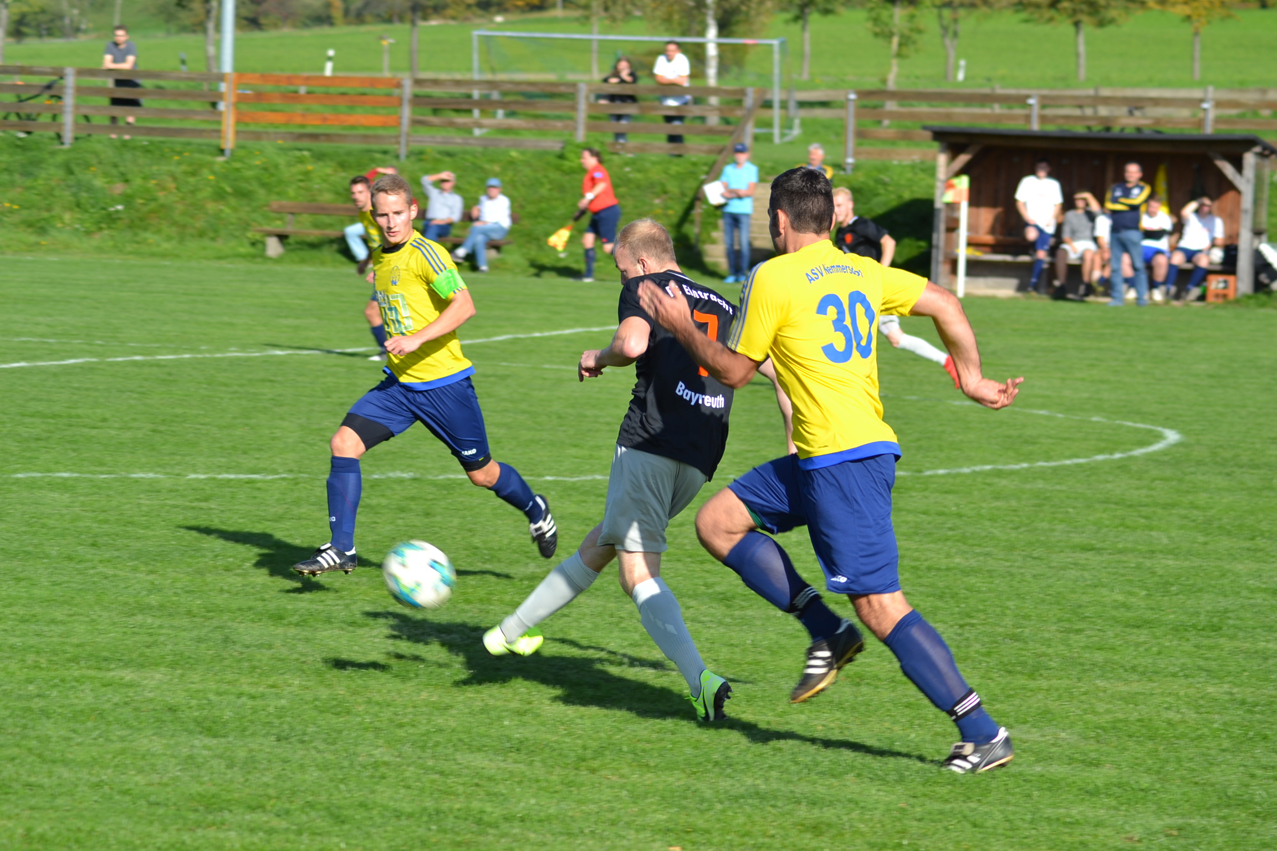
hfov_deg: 14.0
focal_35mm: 147
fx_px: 5214
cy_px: 426
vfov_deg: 9.3
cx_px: 638
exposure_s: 1/400
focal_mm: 98
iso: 100
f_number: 7.1
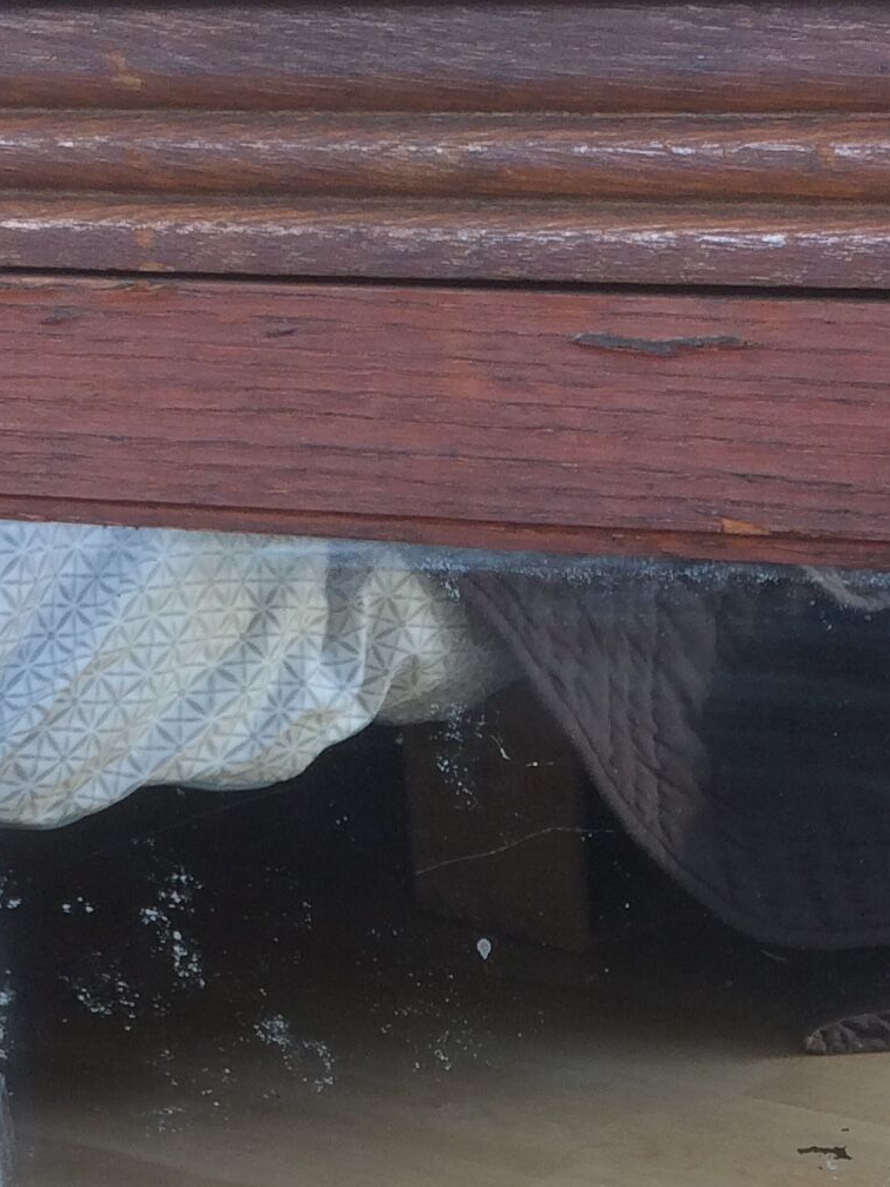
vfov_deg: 20.0
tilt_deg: -21.9
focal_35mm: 94
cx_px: 798
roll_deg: +3.1
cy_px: 1285
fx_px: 3223
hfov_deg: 15.5
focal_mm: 4.15
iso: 40
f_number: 2.2
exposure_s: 1/50
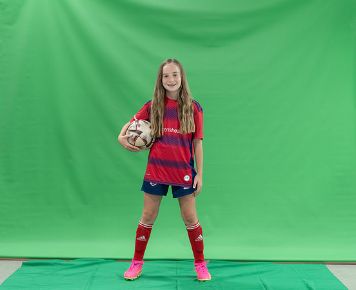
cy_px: 144
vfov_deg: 19.3
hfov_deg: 23.6
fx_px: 852
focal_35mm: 80
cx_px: 174
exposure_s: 1/250
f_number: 2.8
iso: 1000
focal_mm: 70
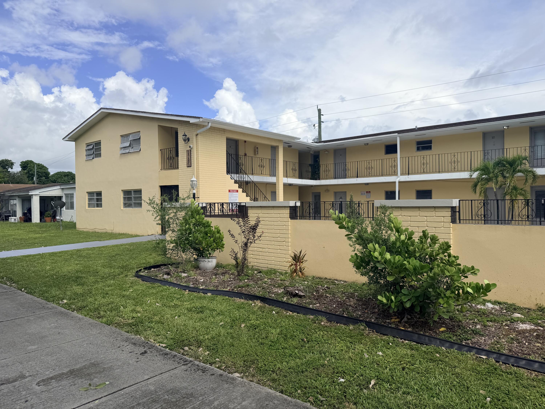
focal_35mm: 24
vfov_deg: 56.8
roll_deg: +1.1
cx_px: 272
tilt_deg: -1.5
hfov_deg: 71.6
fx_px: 378
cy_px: 204
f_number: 1.78
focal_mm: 6.76
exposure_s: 1/6711
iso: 80
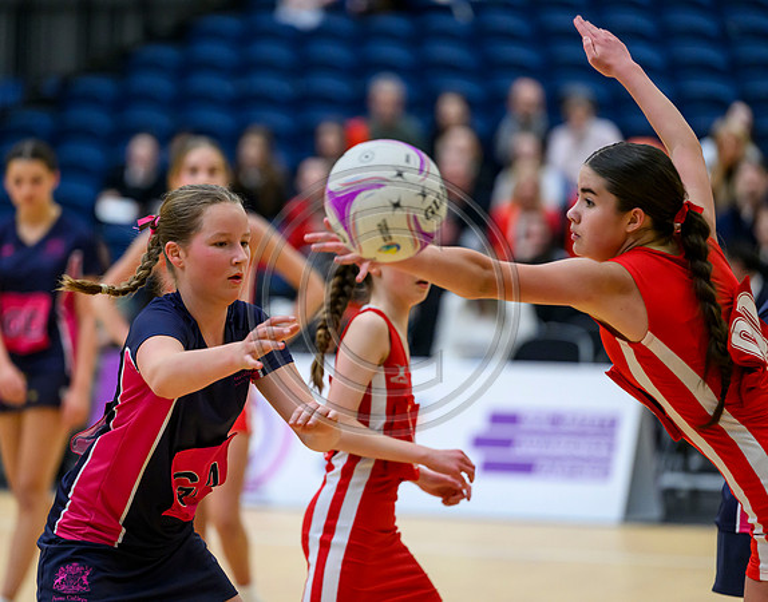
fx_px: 5256
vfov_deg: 6.6
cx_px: 295
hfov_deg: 8.4
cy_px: 287
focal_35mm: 233
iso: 4000
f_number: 3.2
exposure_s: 1/800
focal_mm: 200
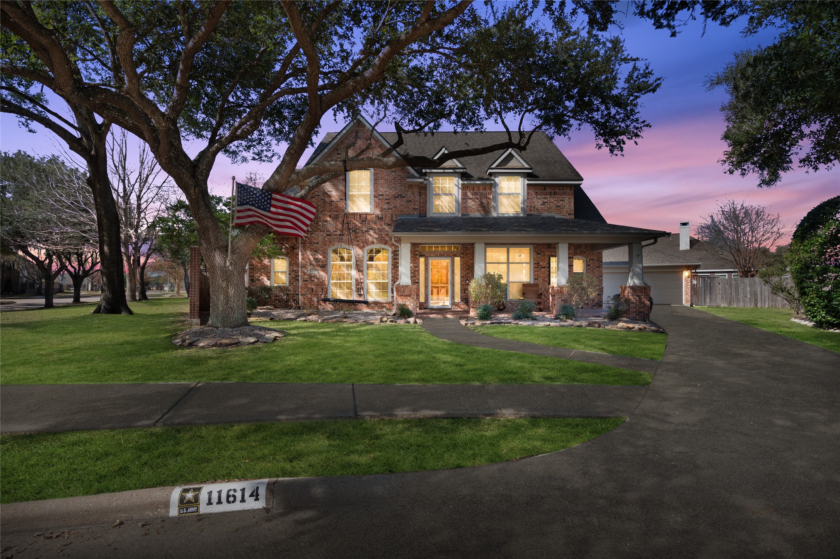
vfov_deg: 68.8
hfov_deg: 91.6
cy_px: 280
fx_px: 408
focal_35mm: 18
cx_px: 420
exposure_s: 1/200
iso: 250
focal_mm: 17.5
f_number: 9
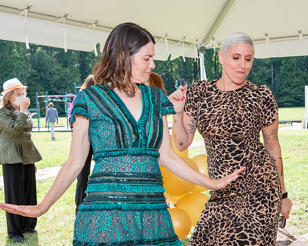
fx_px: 521
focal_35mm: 57
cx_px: 202
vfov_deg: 26.5
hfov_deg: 32.7
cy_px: 112
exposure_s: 1/250
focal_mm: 31
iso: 400
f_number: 6.3
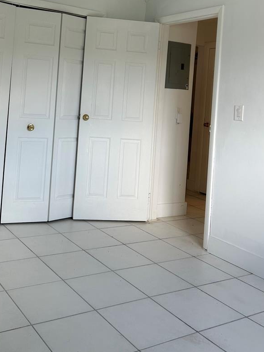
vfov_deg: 45.3
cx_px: 75
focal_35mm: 40
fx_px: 407
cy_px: 91
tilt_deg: +0.7
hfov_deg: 35.4
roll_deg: -4.1
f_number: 1.5
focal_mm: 5.7
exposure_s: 1/120
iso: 50
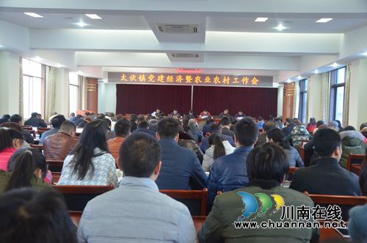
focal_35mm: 38
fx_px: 381
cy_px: 122
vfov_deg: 35.3
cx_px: 184
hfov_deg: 51.4
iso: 1600
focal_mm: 25
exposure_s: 1/30
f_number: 4
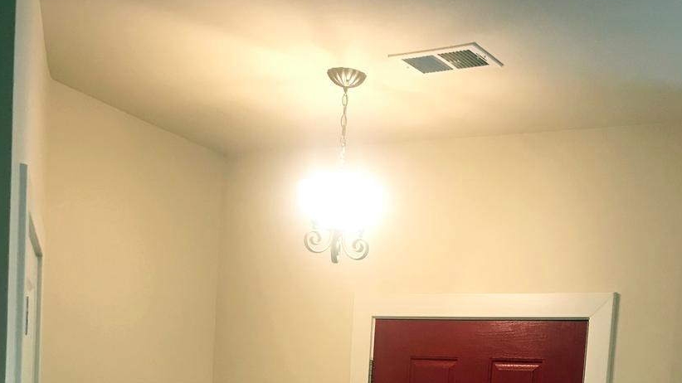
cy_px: 557
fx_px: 1031
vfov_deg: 18.8
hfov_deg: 36.2
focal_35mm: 57
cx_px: 462
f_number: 1.8
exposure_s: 1/24
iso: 40
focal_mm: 3.99
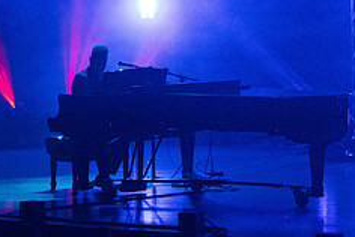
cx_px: 187
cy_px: 26
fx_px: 3367
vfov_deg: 4.0
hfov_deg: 6.0
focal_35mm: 341
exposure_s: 1/320
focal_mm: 139
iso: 16000
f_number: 10
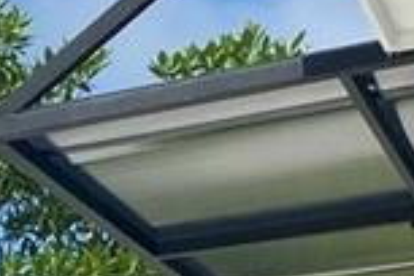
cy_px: 739
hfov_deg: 10.1
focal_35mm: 181
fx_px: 2081
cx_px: -530
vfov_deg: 7.0
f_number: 1.8
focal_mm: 4.25
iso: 32
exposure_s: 1/6061
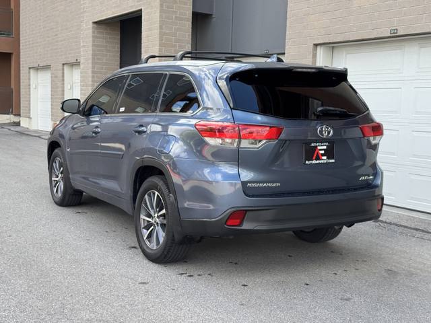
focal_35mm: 48
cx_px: 216
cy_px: 162
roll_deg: +0.8
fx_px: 598
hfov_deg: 39.7
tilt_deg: -5.8
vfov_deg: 30.3
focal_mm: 6.76
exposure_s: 1/633
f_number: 1.78
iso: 64
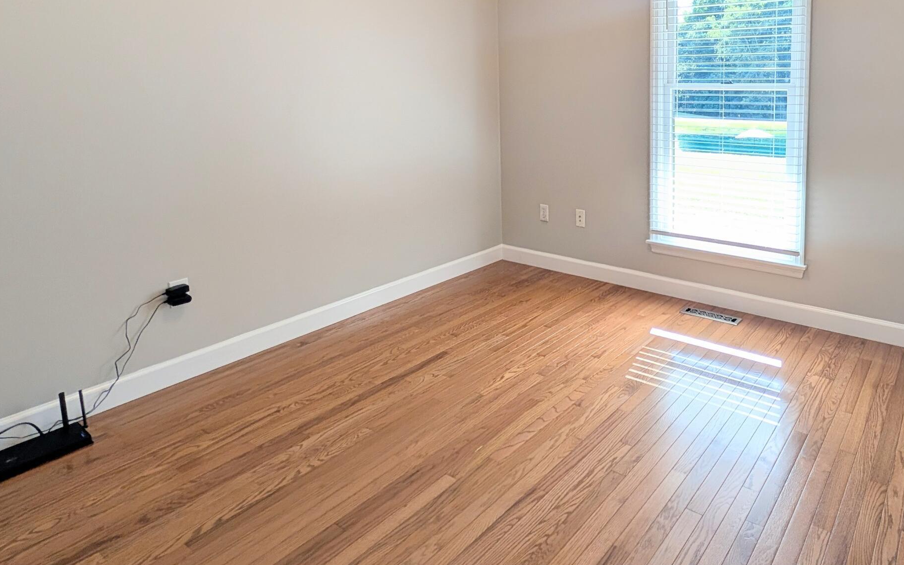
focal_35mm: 21
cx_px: 630
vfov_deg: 54.2
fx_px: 517
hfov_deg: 78.5
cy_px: 130
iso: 47
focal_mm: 2.02
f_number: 1.7
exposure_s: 1/189
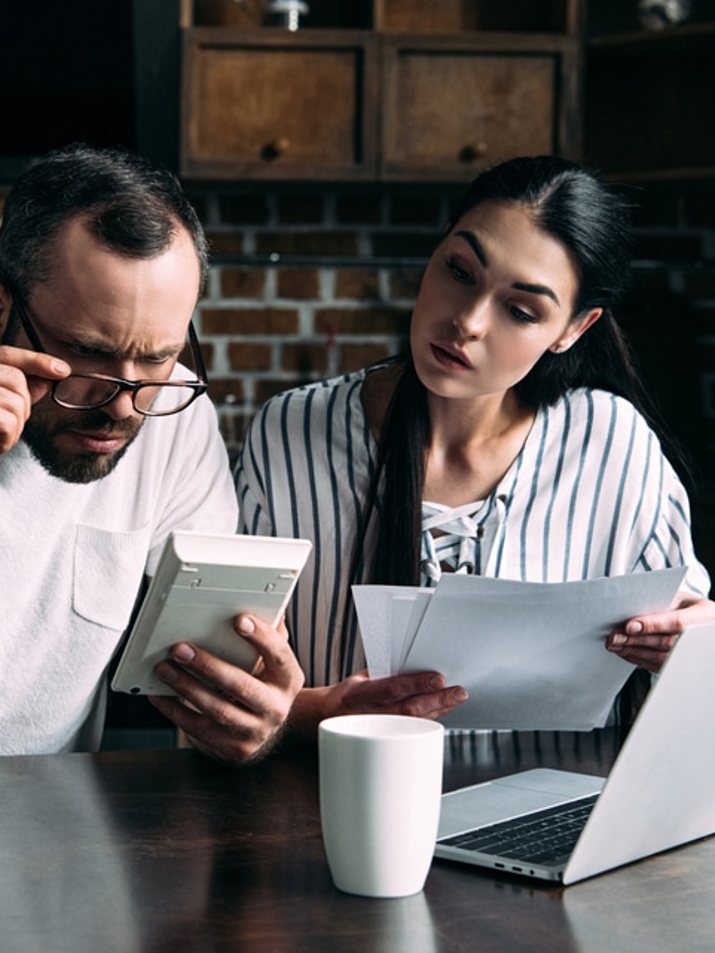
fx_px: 1982
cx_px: 294
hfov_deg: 20.4
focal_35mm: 72
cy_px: 493
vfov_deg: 27.0
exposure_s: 1/200
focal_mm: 48
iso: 640
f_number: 4
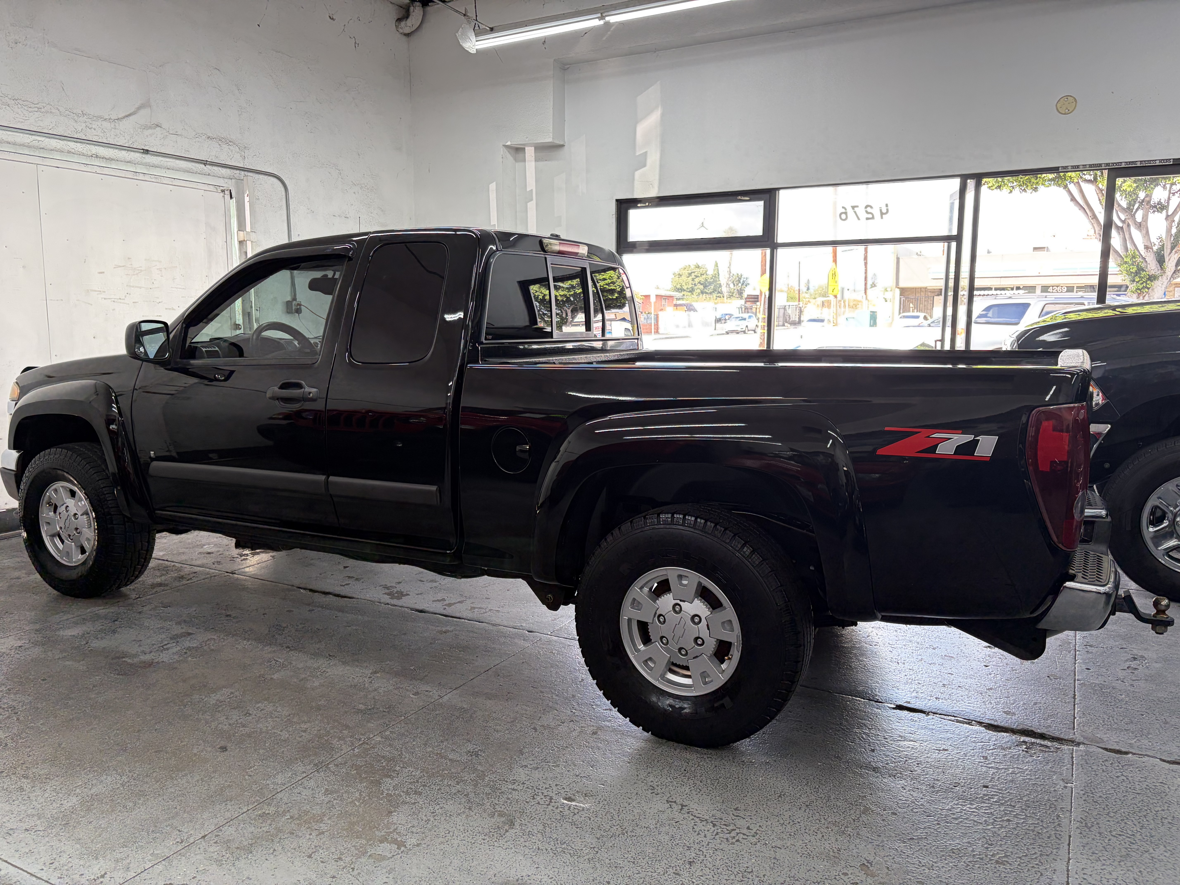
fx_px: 886
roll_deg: -0.7
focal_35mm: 26
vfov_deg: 53.1
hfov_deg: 67.3
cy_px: 442
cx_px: 590
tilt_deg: -7.0
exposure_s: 1/120
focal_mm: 5.96
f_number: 1.6
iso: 80
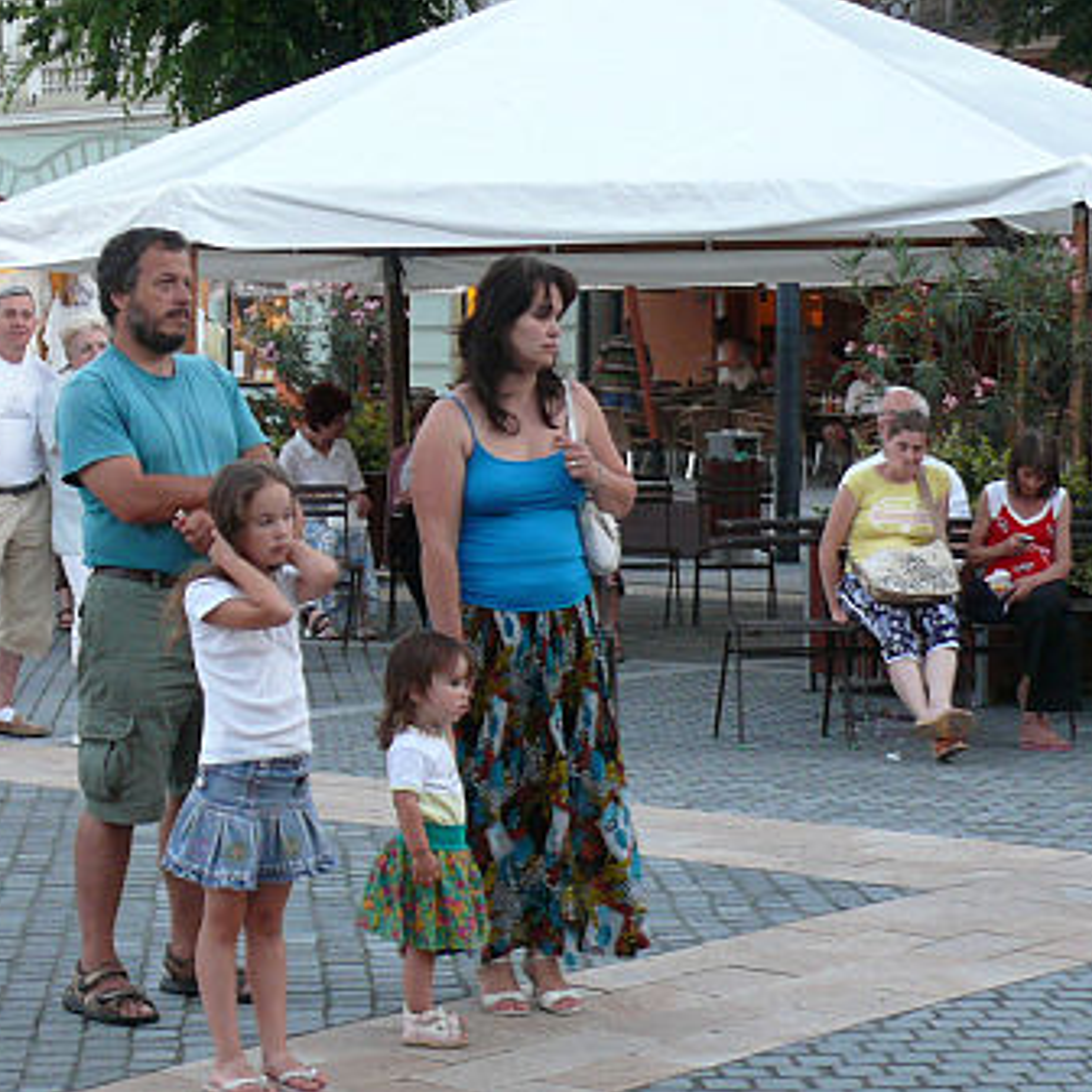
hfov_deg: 18.1
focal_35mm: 96
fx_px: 3426
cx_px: 393
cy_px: 546
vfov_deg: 18.1
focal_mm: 11.8
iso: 200
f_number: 3.2
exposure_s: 1/8
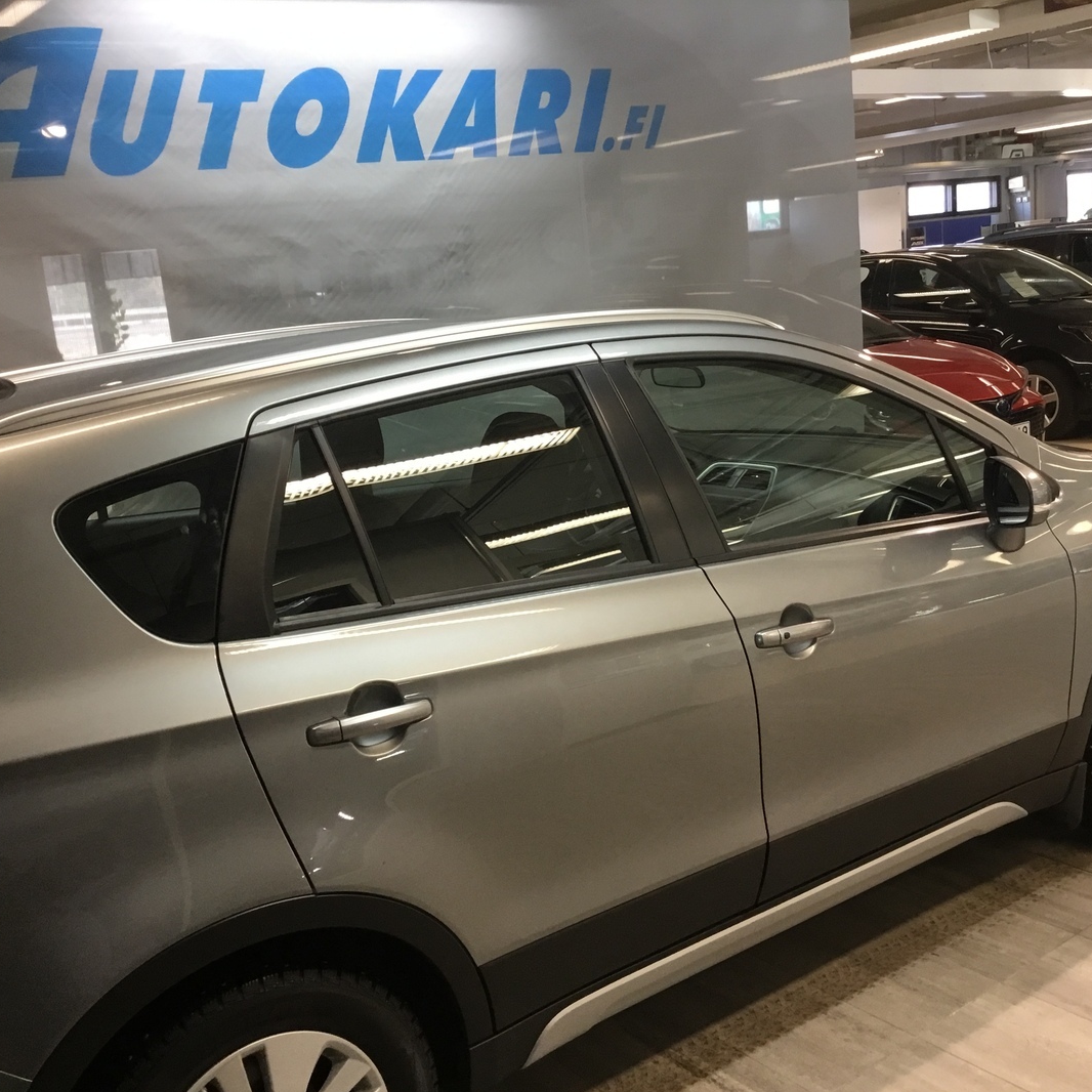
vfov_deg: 44.9
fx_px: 1321
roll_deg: +6.5
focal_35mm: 37
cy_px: 552
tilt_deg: -13.2
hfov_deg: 44.9
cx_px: 542
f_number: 2.4
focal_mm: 3.3
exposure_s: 1/33
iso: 64
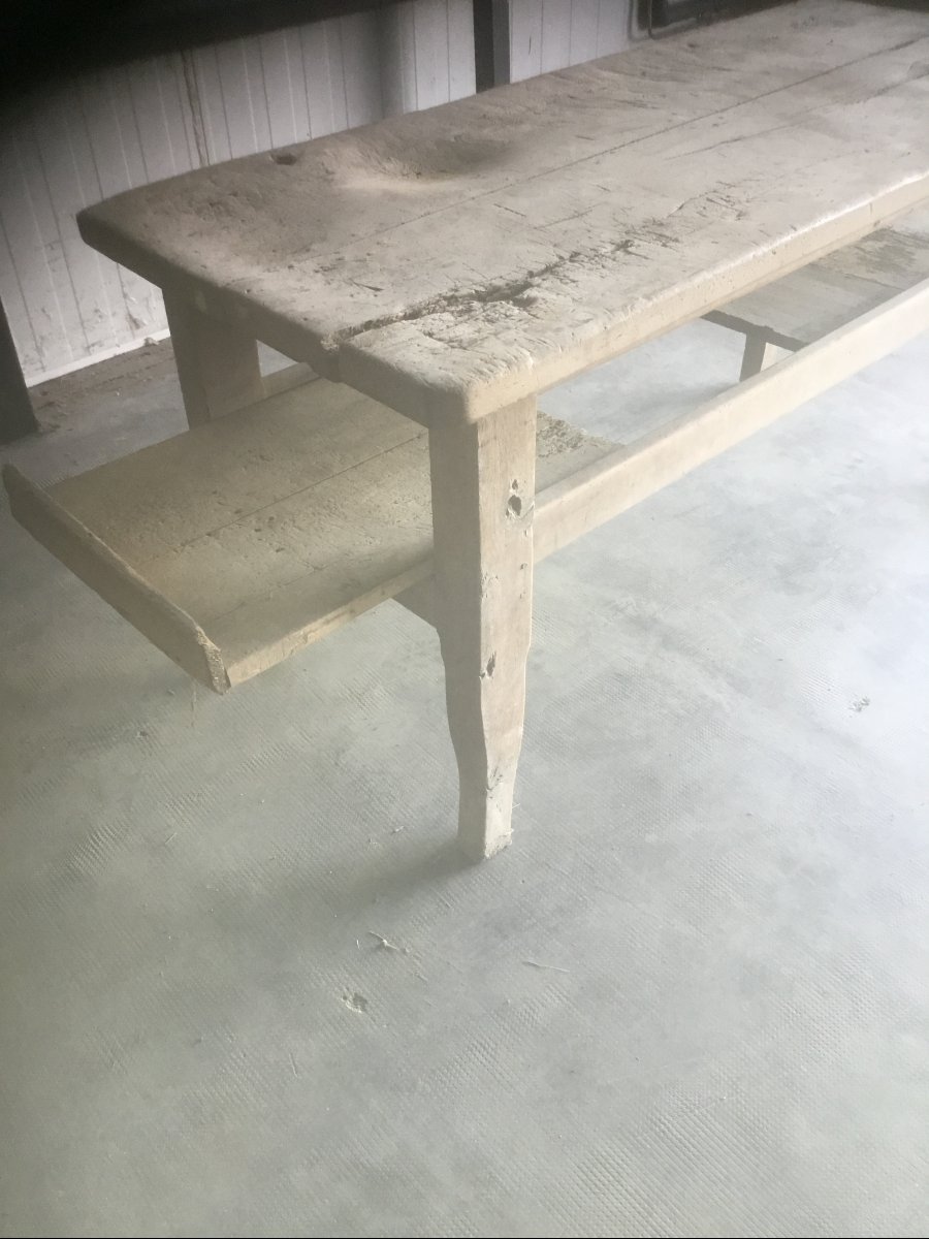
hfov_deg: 45.4
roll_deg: +1.0
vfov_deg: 58.4
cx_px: 464
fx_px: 1109
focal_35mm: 31
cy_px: 620
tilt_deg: -38.7
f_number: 2.4
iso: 64
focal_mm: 3.3
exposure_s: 1/33
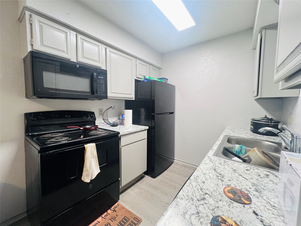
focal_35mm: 13
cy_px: 113
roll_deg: -0.8
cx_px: 150
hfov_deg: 106.2
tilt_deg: -3.0
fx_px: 113
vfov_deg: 89.9
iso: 200
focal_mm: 1.57
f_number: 1.8
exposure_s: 1/60
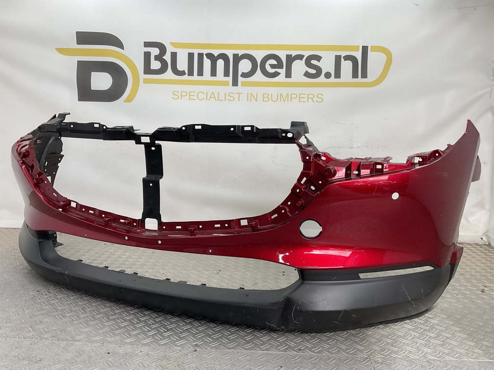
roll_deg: -3.4
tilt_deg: -7.9
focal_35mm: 29
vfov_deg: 48.2
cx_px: 247
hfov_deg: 61.7
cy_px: 185
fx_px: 414
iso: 20
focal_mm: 3
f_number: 1.8
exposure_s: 1/120
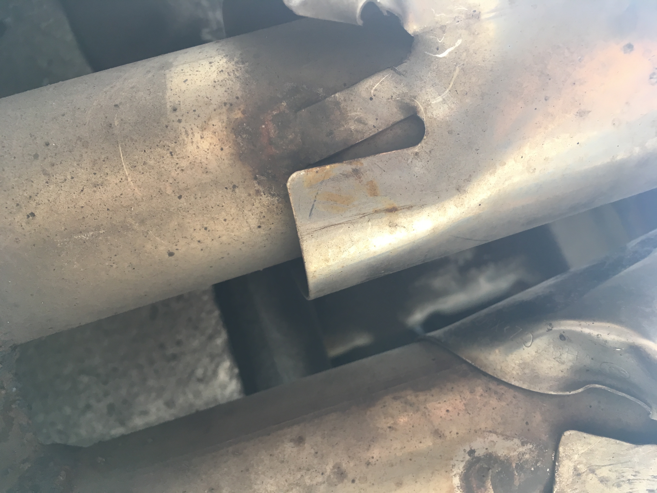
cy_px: 246
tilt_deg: +82.7
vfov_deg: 48.2
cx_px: 328
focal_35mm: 29
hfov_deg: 61.7
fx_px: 550
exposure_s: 1/33
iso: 25
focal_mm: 4.15
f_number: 2.2
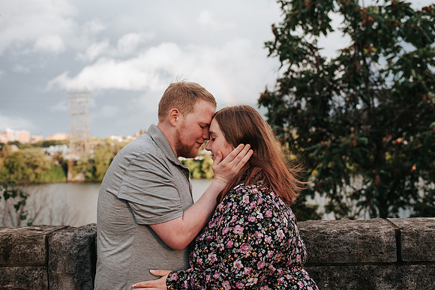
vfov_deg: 35.0
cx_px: 234
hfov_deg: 50.5
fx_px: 460
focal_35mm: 38
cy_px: 134
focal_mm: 35
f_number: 3.2
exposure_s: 1/400
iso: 140
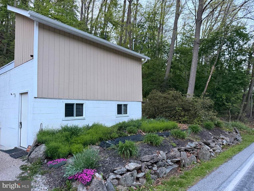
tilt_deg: +3.8
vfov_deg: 56.8
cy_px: 96
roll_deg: +0.8
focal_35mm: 24
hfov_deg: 71.6
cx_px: 127
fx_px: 176
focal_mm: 6.76
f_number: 1.78
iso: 800
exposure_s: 1/49
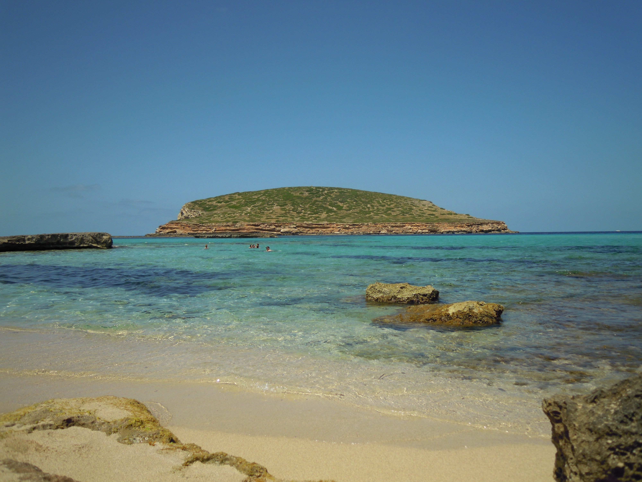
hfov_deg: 63.4
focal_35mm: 28
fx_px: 519
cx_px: 321
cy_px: 241
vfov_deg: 49.7
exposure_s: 1/640
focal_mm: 5
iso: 100
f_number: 5.4
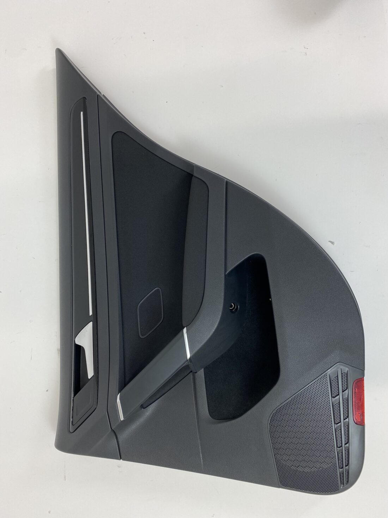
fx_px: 389
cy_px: 259
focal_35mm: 26
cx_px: 194
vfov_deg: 67.3
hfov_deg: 53.1
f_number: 1.8
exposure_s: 1/100
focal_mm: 4.25
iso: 125
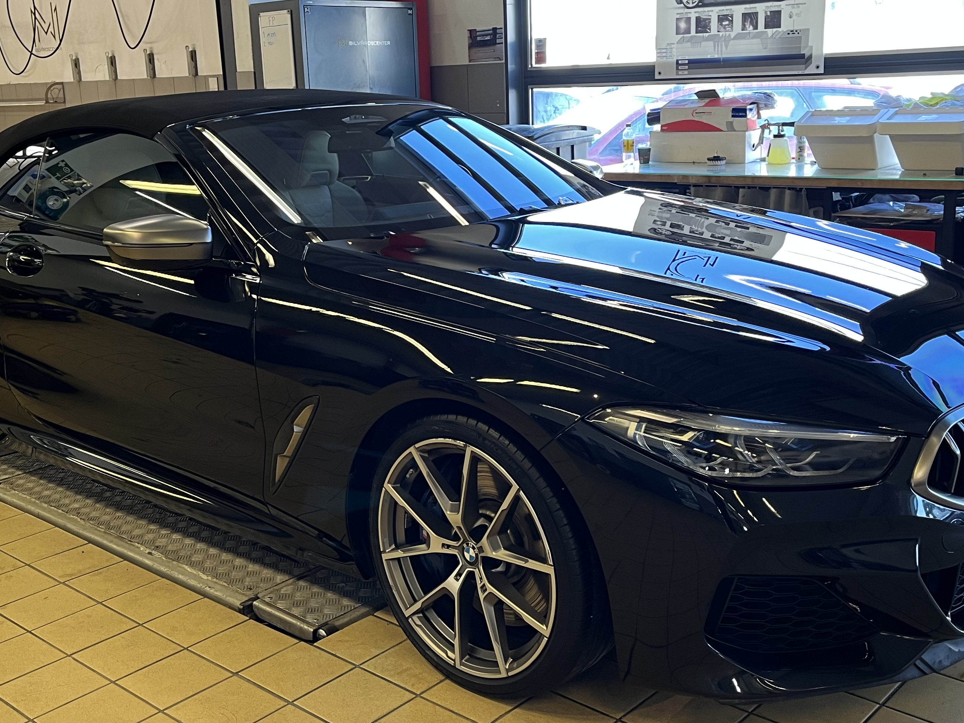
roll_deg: +2.7
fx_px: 1114
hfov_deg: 46.8
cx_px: 469
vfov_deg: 36.0
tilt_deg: -13.6
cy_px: 359
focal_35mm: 40
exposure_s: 1/50
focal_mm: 5.1
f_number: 1.6
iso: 80
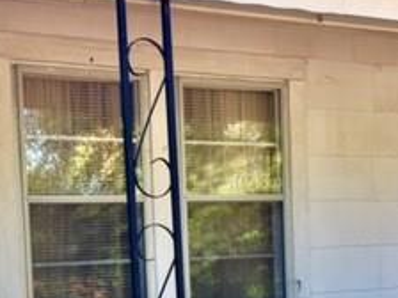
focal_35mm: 83
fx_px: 954
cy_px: 344
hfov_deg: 23.2
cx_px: 69
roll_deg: +1.5
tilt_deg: -4.7
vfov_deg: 17.1
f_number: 2.2
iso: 32
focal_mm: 4.15
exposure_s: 1/40
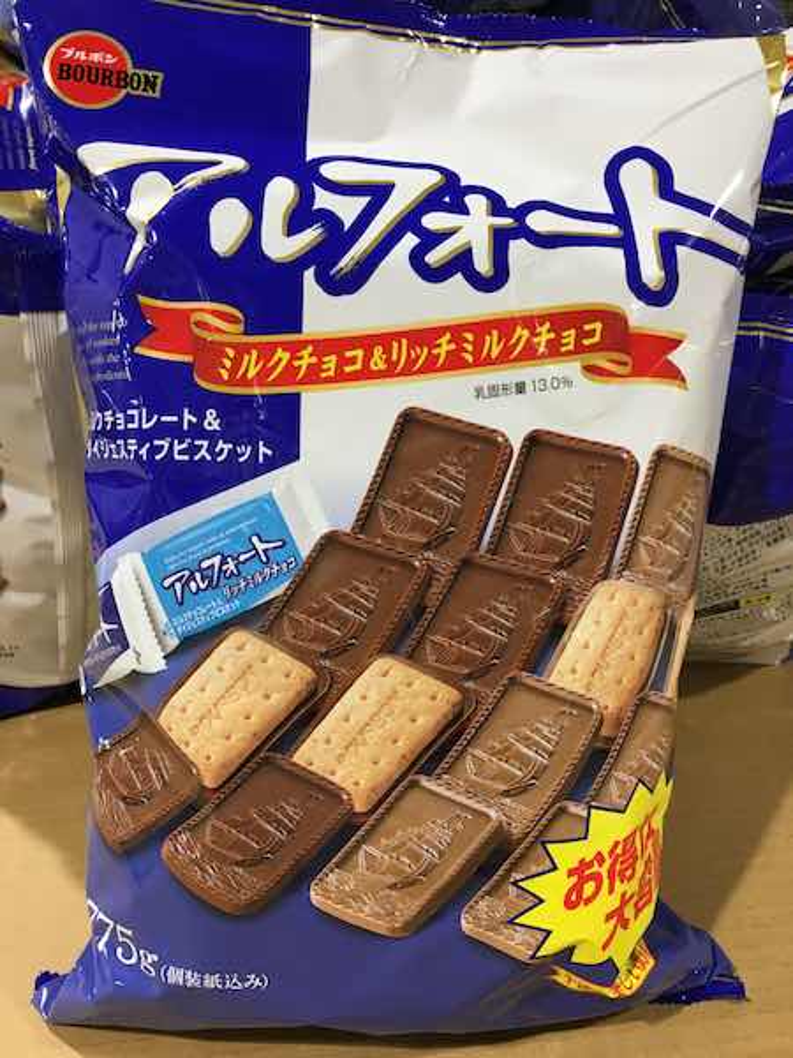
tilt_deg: -20.8
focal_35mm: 29
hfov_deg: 48.2
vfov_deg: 61.7
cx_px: 396
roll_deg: +2.1
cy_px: 529
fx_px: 886
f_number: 2.2
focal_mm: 4.15
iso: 64
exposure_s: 1/30
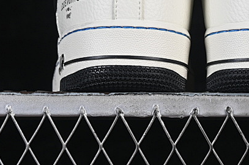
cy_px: -44
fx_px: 1376
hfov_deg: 10.3
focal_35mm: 199
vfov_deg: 6.8
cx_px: 204
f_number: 8
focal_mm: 50
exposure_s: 1/80
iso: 160
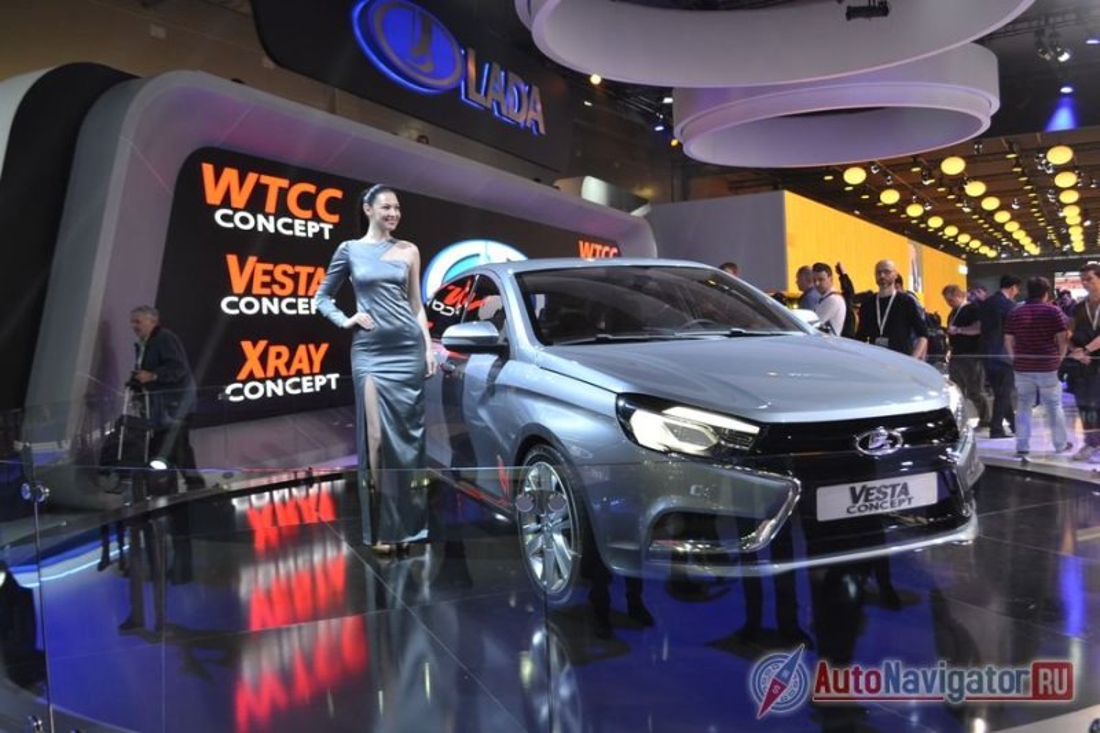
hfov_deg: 61.9
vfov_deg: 43.6
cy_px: 366
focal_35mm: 30
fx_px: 916
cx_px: 550
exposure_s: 1/60
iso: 450
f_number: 3.8
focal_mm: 20
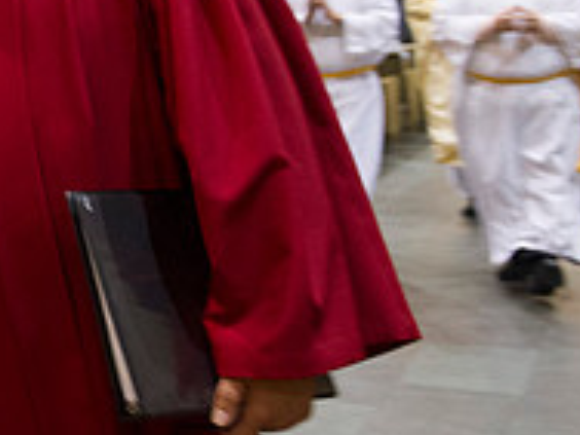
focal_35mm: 80
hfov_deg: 21.6
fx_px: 1340
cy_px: 31
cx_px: -210
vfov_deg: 18.1
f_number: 3.5
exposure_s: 1/80
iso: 2000
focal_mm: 27
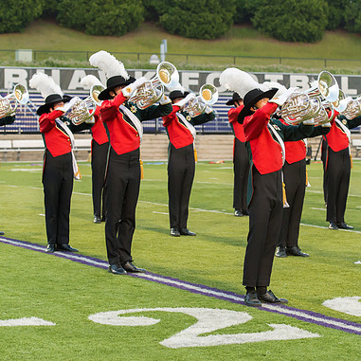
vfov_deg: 14.1
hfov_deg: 14.0
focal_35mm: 124
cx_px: 269
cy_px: 163
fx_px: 1463
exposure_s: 1/640
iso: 3200
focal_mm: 86
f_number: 5
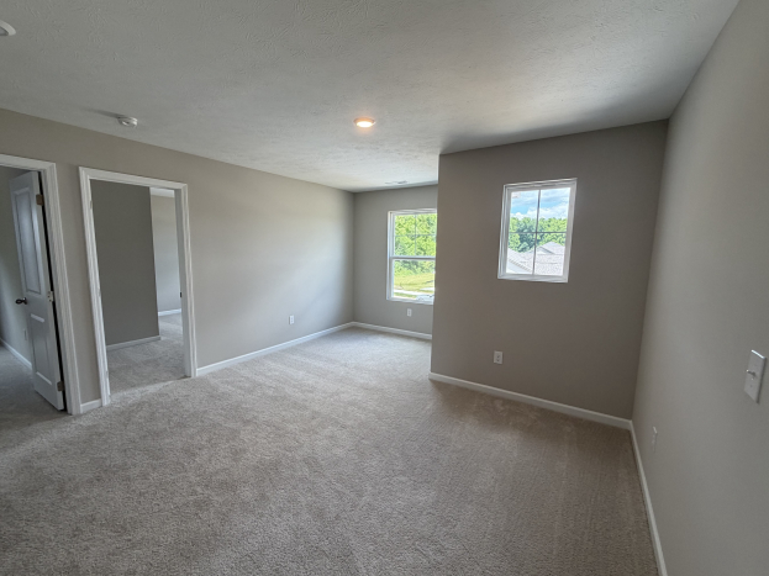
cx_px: 364
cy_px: 289
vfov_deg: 81.7
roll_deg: -0.4
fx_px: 333
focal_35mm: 15
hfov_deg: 98.1
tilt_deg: -6.7
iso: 125
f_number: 2.2
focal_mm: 2.22
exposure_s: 1/120
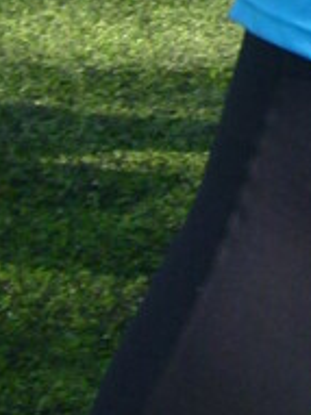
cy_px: -731
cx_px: 818
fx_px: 5181
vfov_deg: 4.4
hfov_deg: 3.4
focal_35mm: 432
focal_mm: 11.3
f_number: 4
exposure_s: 1/250
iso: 100
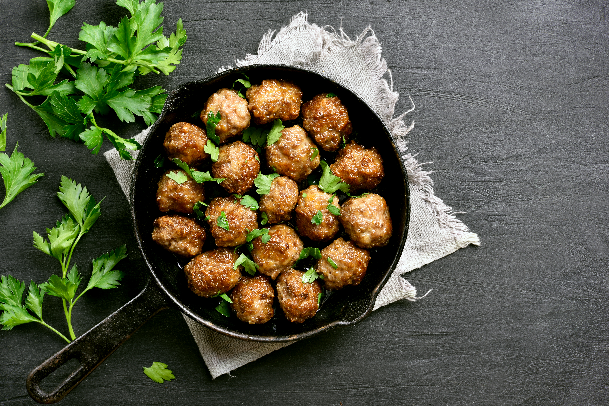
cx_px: 304
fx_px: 1015
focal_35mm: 60
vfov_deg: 22.6
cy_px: 203
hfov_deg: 33.4
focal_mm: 60
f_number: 13
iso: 100
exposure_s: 1/160
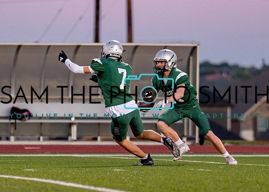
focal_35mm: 444
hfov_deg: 4.5
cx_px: 111
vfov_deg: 3.2
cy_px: 114
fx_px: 3394
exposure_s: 1/1000
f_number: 2.8
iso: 1000
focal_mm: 200
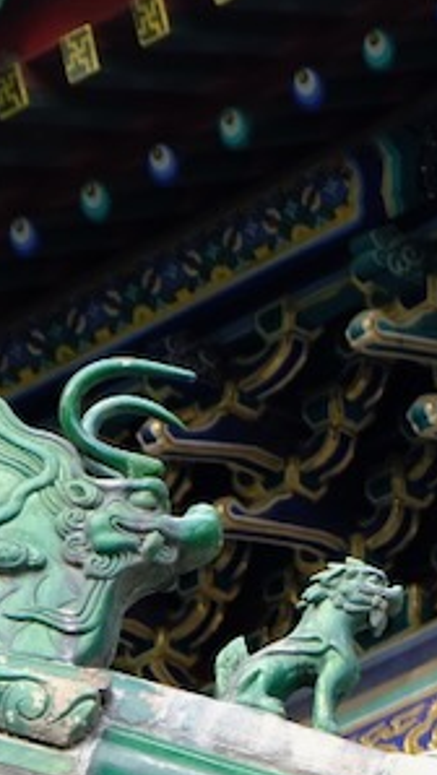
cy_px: 632
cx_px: 861
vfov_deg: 5.8
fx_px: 7671
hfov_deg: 3.2
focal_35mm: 373
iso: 200
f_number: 4
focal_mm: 55
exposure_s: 1/100
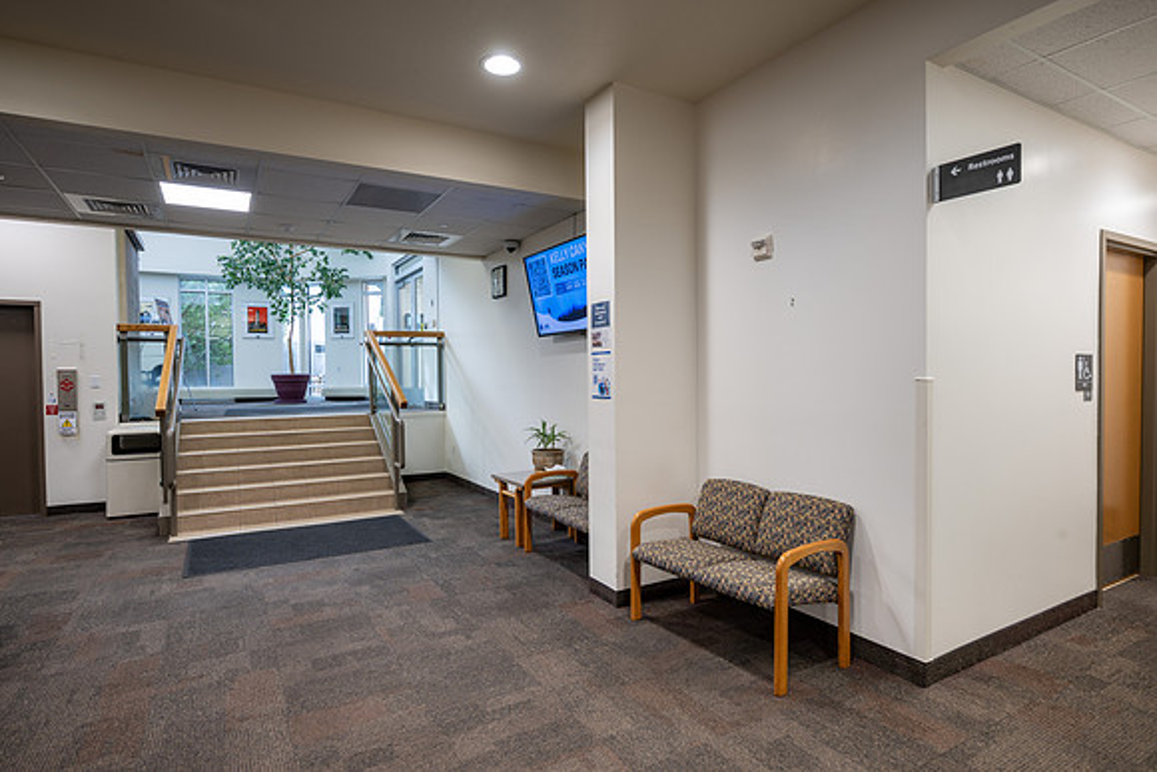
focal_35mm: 19
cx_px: 578
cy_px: 386
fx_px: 611
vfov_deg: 64.6
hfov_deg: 86.9
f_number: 7.1
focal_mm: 19
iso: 100
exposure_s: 1/4
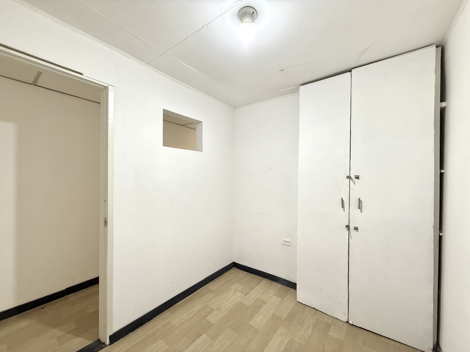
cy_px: 176
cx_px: 235
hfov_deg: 102.1
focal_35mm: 14
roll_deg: -0.2
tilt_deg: +0.7
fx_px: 190
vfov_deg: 85.7
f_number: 2.2
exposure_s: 1/60
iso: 320
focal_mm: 2.22
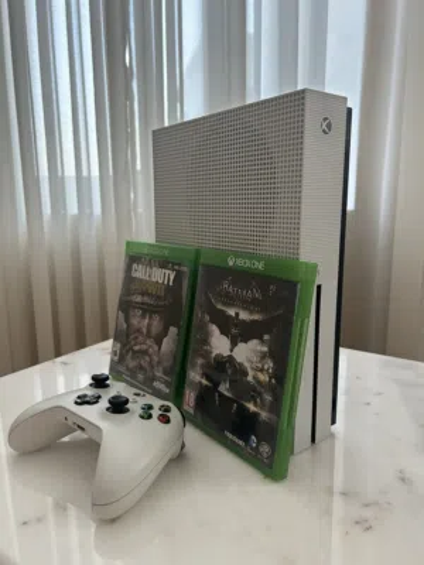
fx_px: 425
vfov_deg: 67.3
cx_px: 212
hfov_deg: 53.1
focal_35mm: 26
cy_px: 282
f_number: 1.5
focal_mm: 5.7
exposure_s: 1/50
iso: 400
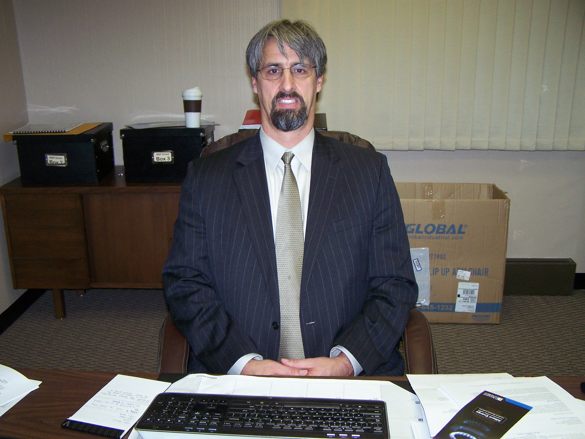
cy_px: 220
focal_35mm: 38
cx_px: 292
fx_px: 643
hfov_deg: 48.9
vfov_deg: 37.8
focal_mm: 6.3
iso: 160
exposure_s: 1/60
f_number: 2.8
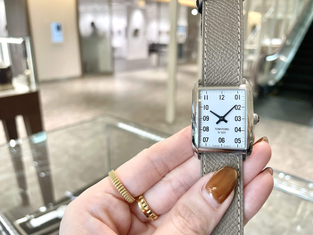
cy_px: 118
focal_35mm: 26
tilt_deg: -17.8
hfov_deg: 67.3
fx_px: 235
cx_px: 156
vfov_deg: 53.1
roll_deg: -0.8
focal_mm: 4.2
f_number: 1.6
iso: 80
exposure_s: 1/121
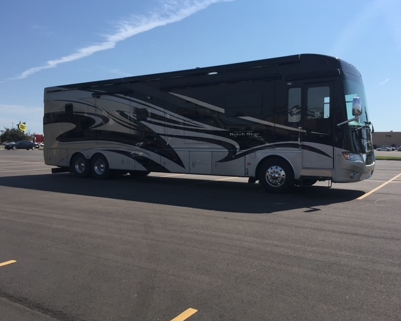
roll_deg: -2.7
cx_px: 210
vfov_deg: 47.2
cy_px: 162
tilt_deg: -2.9
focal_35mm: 31
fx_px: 368
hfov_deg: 57.1
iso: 32
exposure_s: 1/3049
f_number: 2.2
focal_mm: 4.15
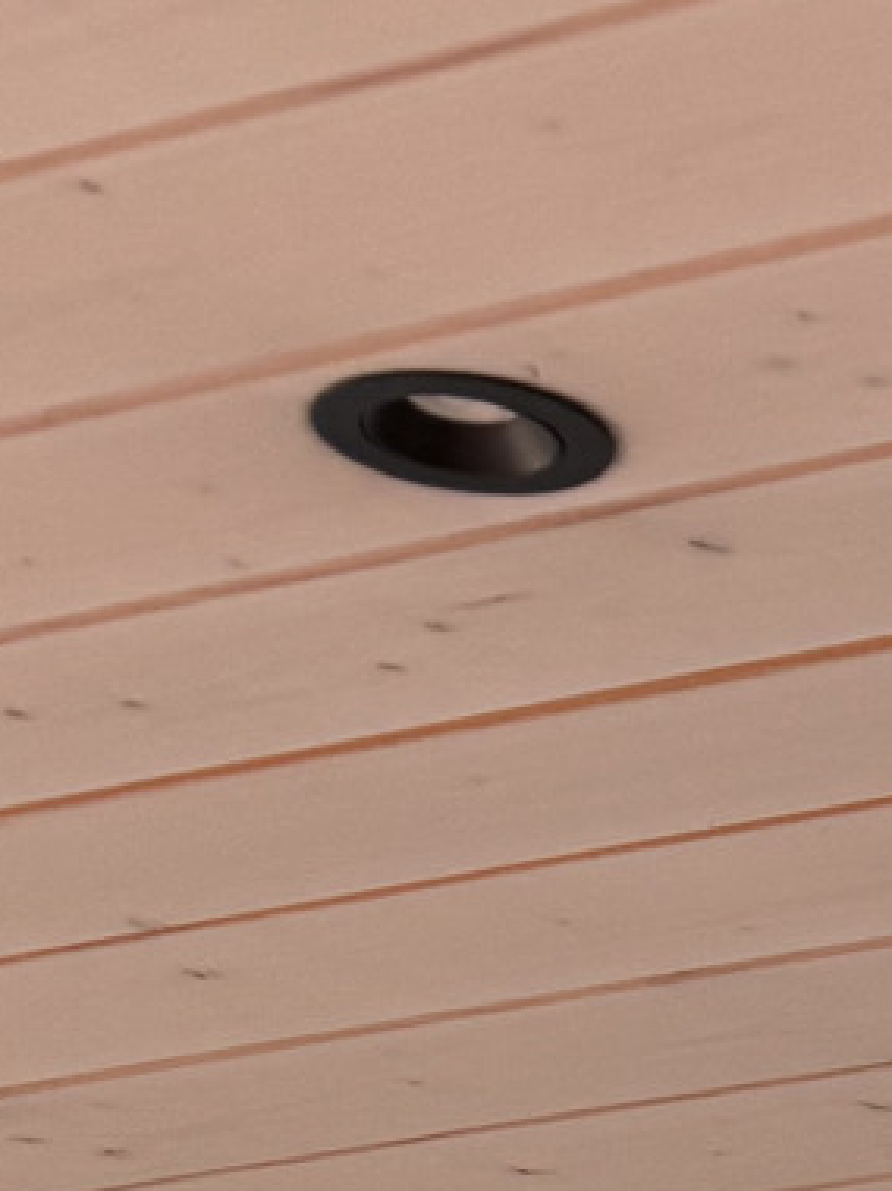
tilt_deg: -2.7
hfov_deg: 8.3
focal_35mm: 162
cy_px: 3117
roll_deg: -0.9
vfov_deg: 10.2
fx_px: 5569
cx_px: 2290
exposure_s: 1/297
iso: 80
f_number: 1.78
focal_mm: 6.76
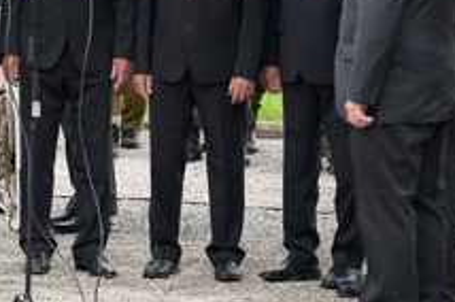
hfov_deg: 9.3
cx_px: 98
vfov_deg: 6.2
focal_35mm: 221
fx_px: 2789
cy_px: 48
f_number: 7.1
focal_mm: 105
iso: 800
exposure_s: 1/320
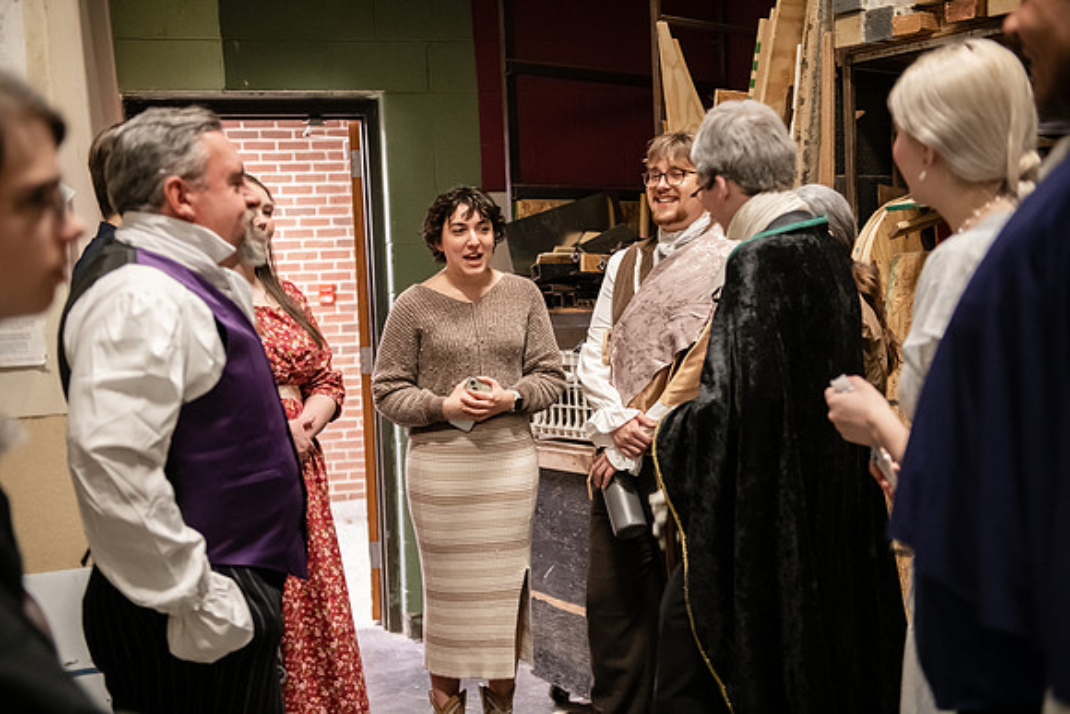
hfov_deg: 41.1
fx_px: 1427
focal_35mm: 48
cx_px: 535
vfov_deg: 28.1
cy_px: 357
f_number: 2.8
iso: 4000
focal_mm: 48
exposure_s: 1/60
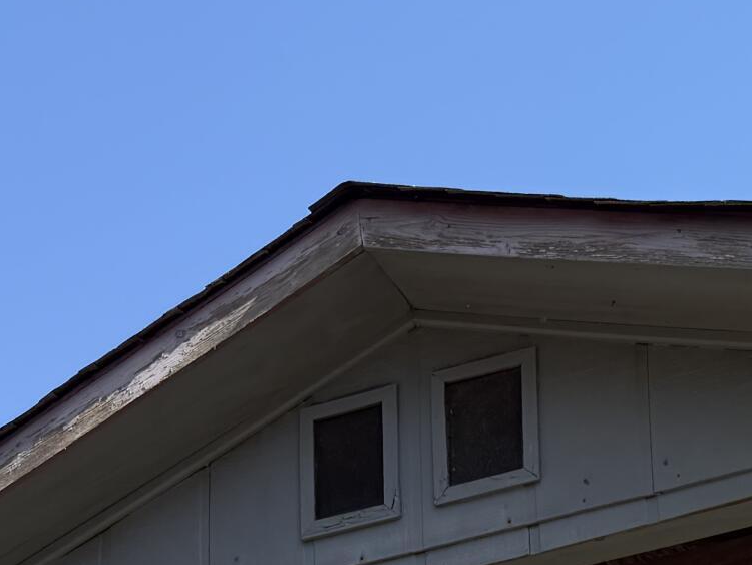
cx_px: 605
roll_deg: +2.7
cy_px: 1071
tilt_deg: +16.1
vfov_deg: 13.5
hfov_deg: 20.2
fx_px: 2086
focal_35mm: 96
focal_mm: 6.76
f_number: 1.78
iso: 80
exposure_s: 1/1618
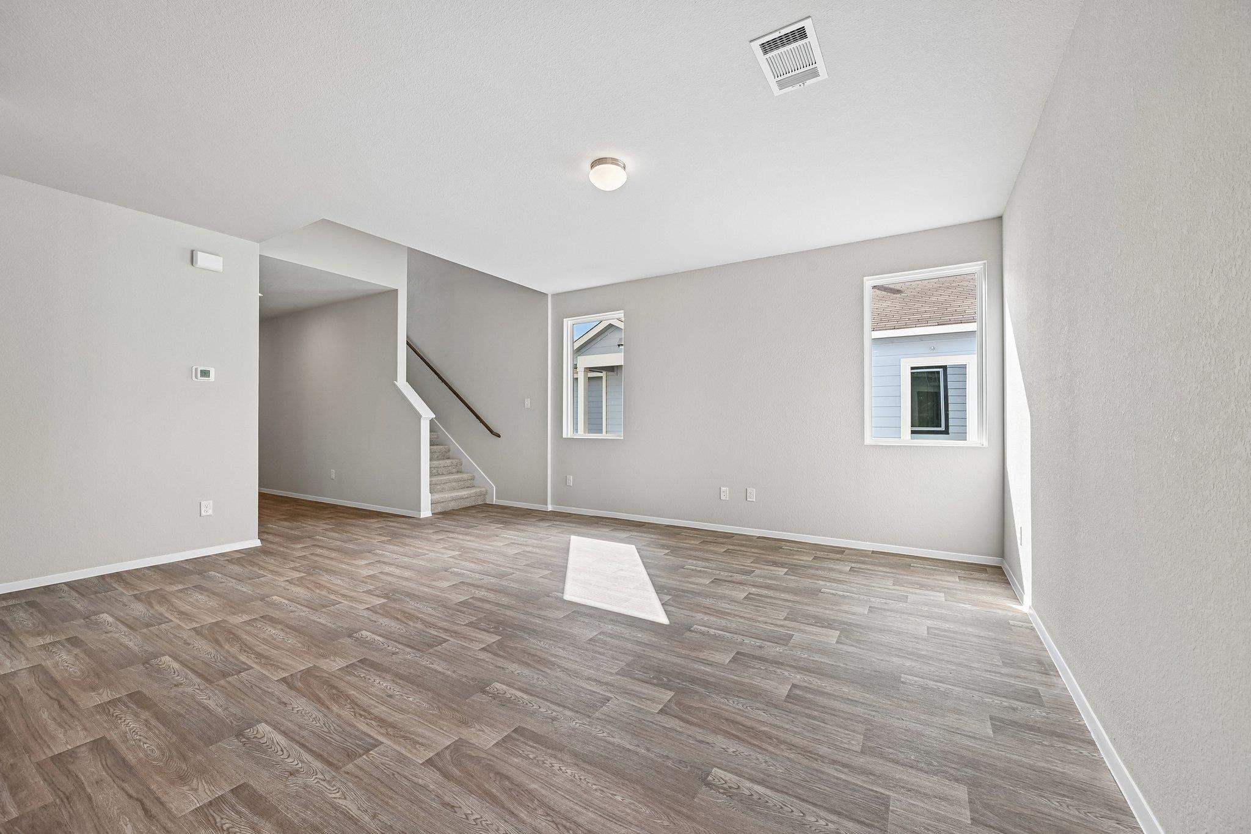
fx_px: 486
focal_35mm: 14
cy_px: 417
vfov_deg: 81.2
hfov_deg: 104.3
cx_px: 626
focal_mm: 14
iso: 100
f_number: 8
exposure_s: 1/25
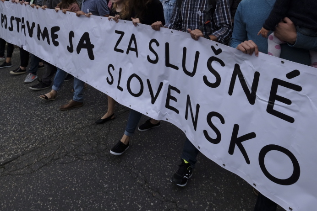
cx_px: 150
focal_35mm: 26
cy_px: 29
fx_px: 229
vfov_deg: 45.8
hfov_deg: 69.3
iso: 200
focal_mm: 10
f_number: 7.1
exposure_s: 1/300
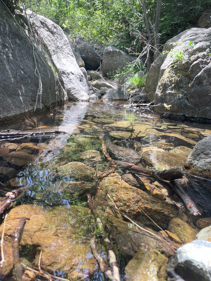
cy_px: 140
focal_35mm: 26
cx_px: 106
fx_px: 211
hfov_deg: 53.1
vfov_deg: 67.3
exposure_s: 1/130
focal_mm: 4.2
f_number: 1.6
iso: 32
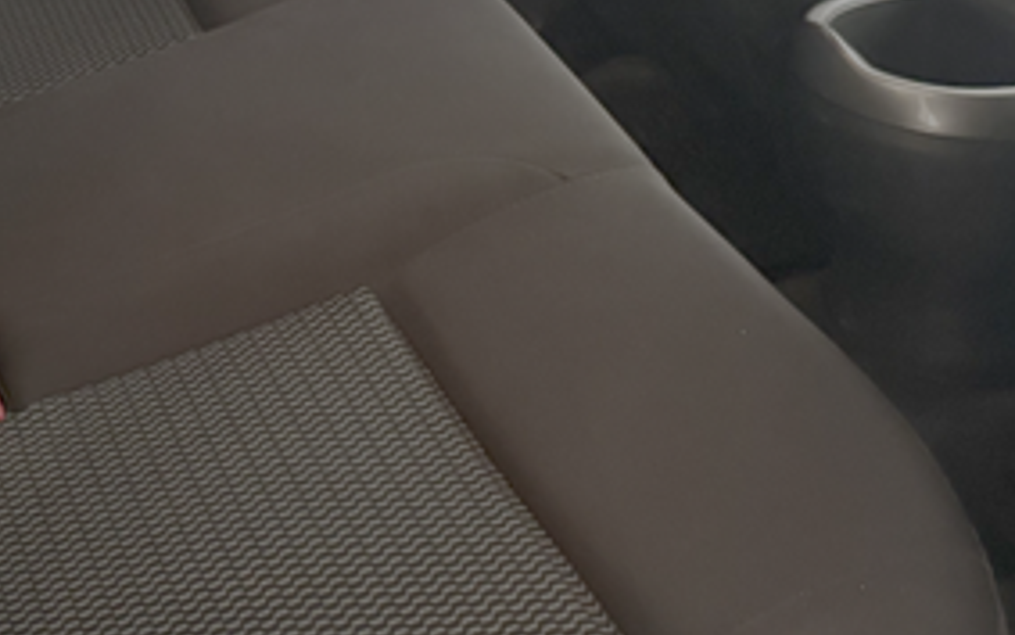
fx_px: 2158
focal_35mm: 78
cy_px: 219
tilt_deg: -30.3
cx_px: 387
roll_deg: -1.0
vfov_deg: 16.7
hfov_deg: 26.4
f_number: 1.6
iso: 640
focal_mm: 5.96
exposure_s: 1/30
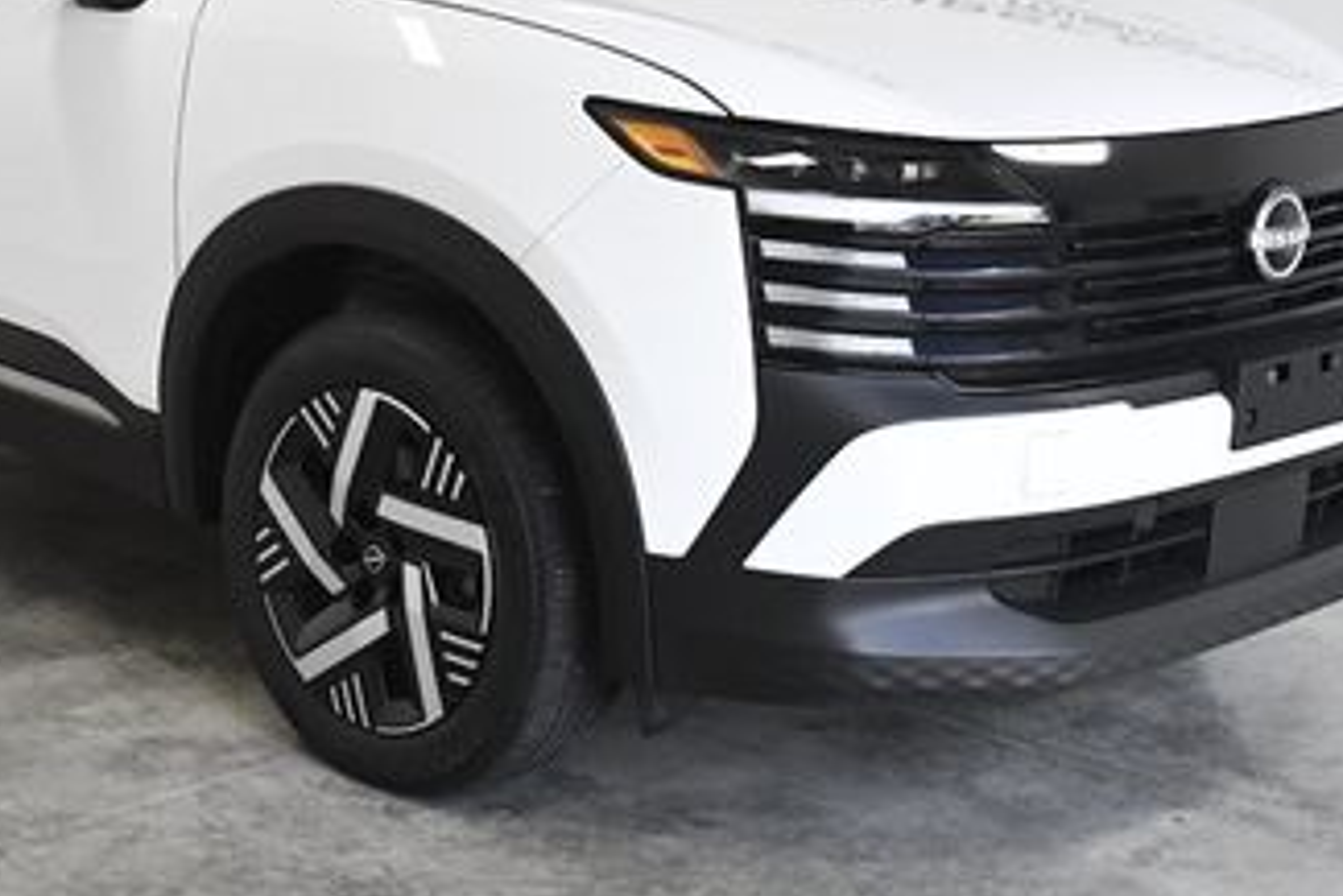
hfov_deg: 28.2
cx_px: 430
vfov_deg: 19.0
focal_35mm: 71
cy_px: 134
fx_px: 2650
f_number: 4.5
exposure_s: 1/1600
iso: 2500
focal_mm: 24
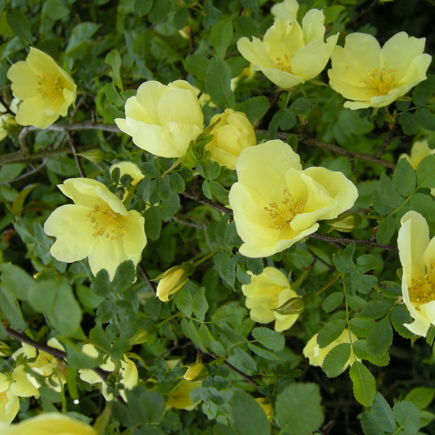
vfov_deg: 40.0
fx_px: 597
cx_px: 287
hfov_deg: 39.6
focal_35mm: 42
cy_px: 217
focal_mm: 7.5
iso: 64
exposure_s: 1/86.7
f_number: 3.4
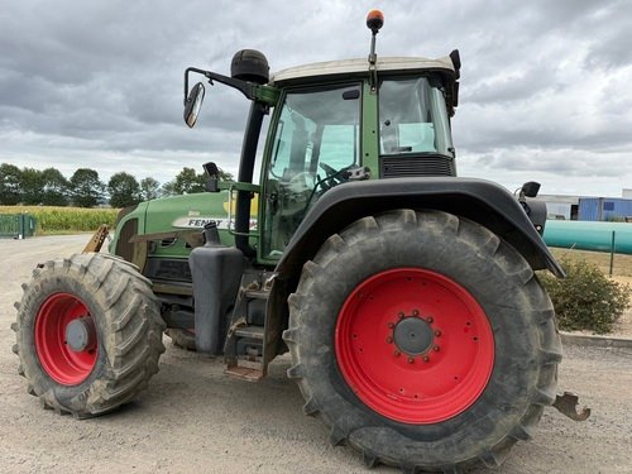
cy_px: 237
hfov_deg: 71.6
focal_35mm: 24
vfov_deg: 56.8
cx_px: 316
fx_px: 438
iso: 100
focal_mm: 6.76
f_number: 1.78
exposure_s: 1/1689
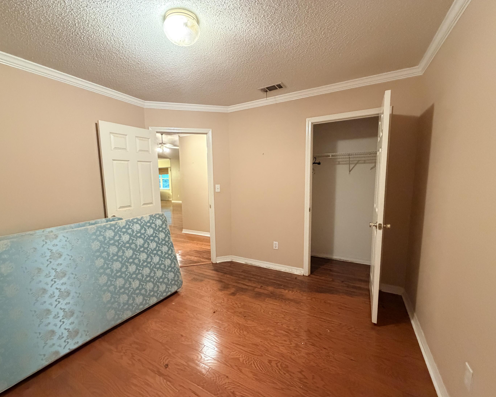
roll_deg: +0.8
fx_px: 220
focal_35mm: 15
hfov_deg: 96.7
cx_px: 234
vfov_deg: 84.0
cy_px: 204
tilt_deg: -6.5
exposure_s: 1/60
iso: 800
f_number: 2.2
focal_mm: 2.22
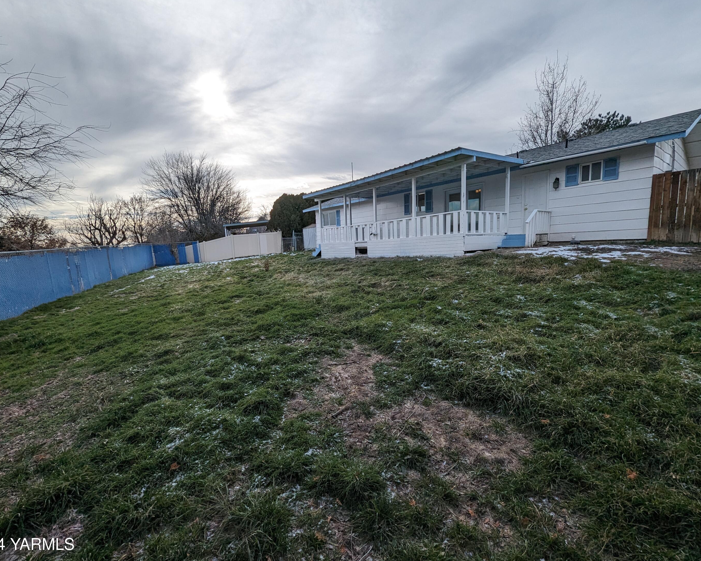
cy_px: 280
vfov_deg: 88.0
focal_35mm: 14
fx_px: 290
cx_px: 342
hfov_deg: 100.7
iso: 39
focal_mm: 1.95
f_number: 2.2
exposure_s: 1/1733
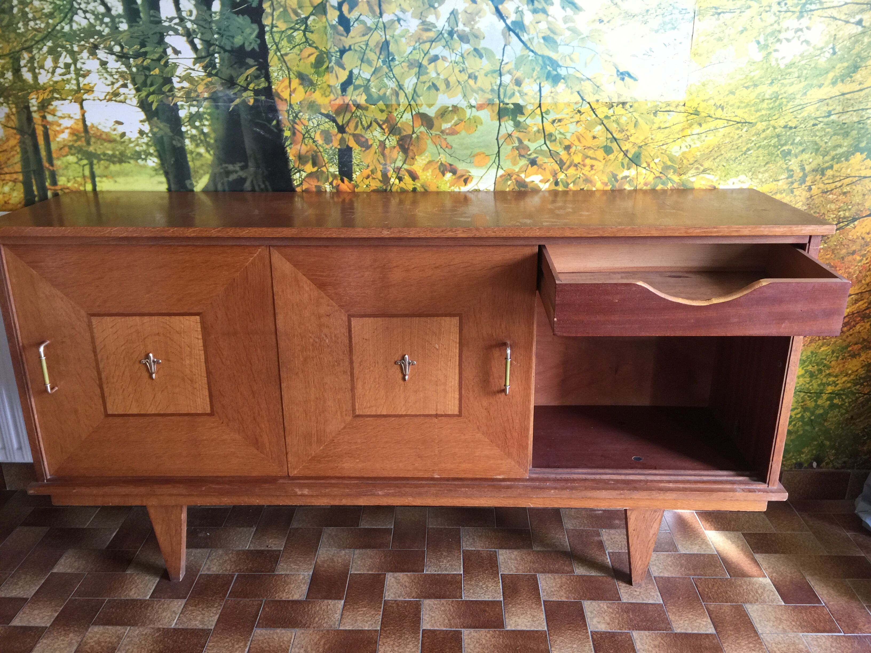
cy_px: 326
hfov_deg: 61.7
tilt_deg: -19.8
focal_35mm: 29
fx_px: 730
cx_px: 436
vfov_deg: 48.2
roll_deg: -0.7
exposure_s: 1/33
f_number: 2.2
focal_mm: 4.15
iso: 64
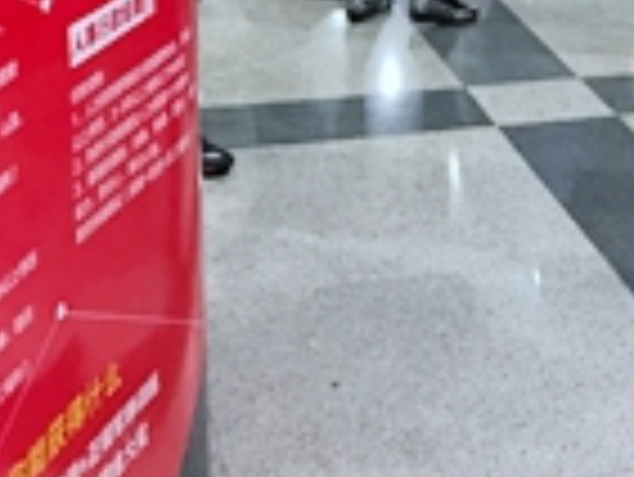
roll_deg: -3.0
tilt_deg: -5.4
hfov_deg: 18.4
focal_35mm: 99
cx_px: 827
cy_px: -214
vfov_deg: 14.1
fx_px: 1815
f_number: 1.8
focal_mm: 3.99
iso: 100
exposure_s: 1/7
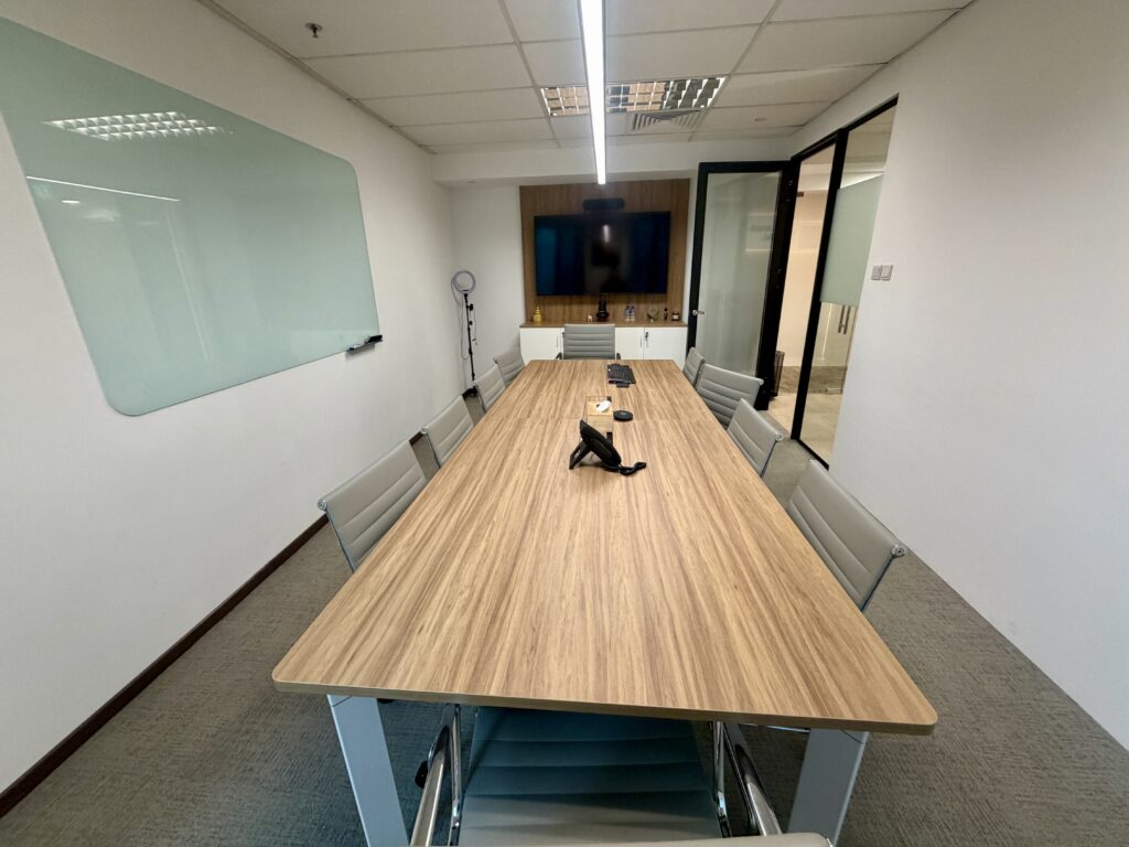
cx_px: 564
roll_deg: +2.1
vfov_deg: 85.7
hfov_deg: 102.1
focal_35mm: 14
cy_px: 424
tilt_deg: -19.4
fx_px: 457
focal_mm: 2.22
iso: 250
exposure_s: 1/121
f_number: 2.2
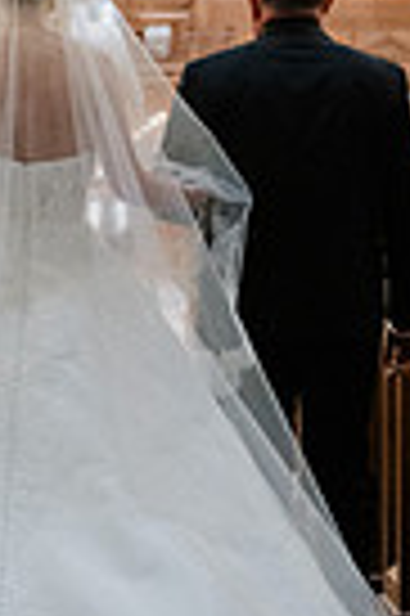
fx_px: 2877
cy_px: 247
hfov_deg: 8.1
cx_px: 162
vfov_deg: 12.2
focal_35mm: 168
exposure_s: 1/160
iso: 10000
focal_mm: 51
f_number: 2.8
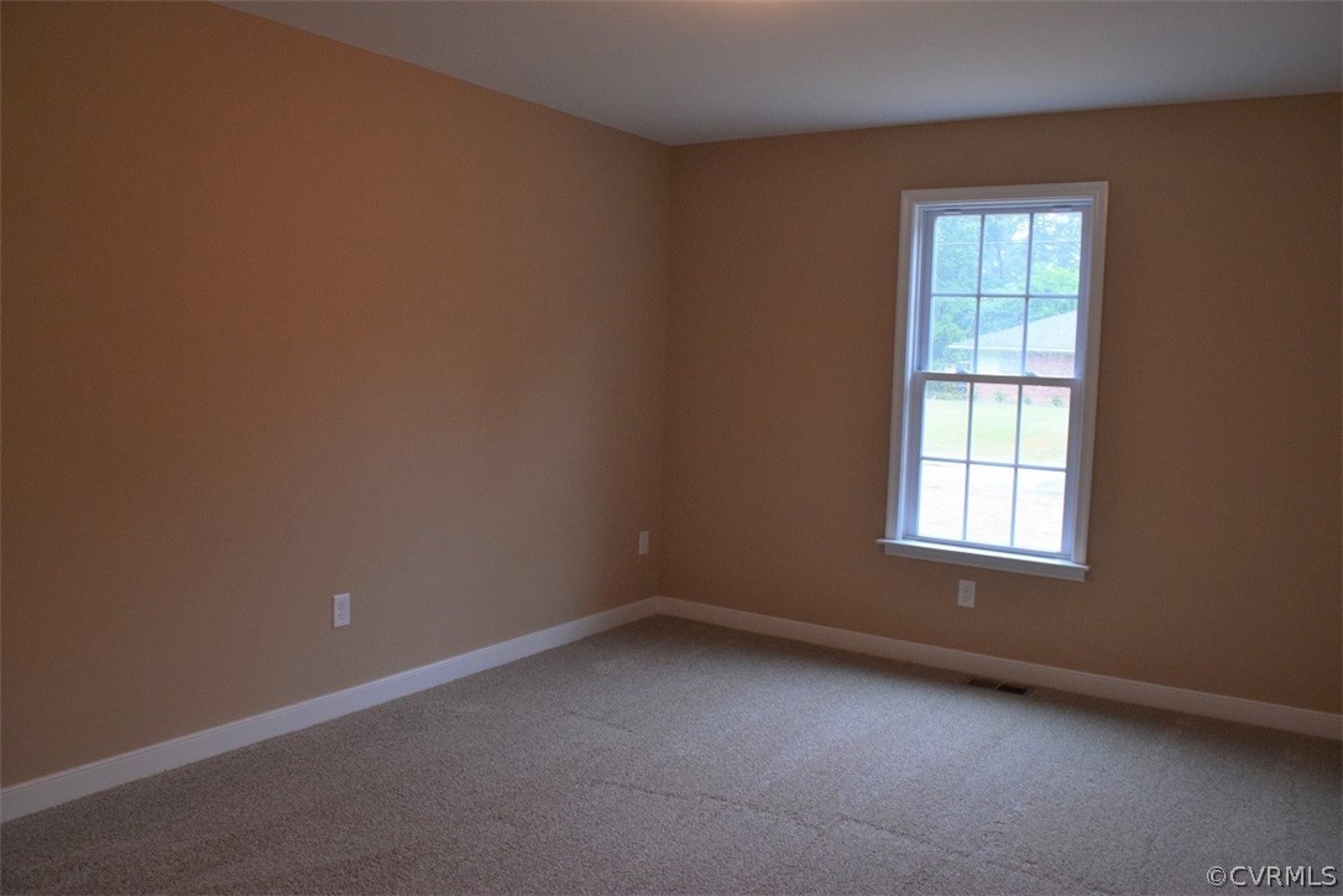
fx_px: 1007
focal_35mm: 27
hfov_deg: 67.4
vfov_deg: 47.9
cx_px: 672
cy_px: 448
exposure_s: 1/60
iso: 1600
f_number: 8
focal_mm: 18
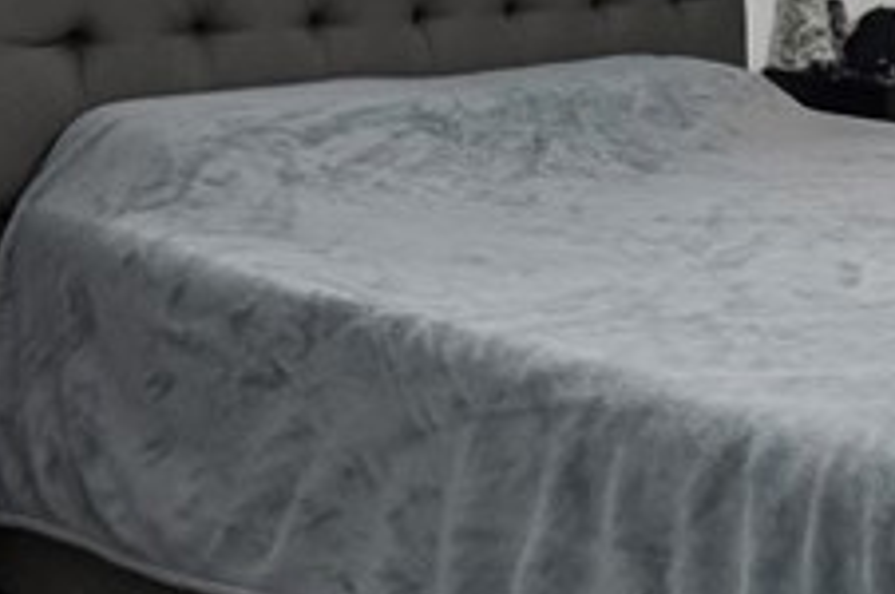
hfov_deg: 27.3
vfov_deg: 18.9
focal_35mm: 68
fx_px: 1688
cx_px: 970
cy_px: -115
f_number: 7.1
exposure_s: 1/4
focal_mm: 10
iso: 320
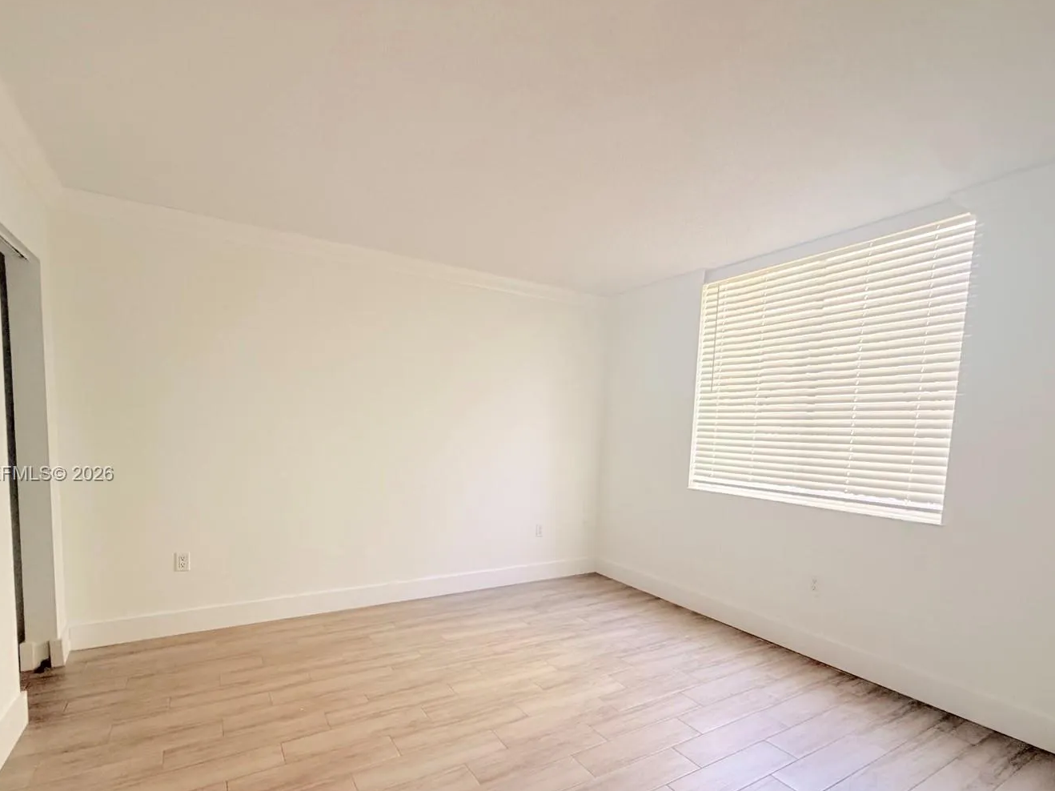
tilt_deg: -5.6
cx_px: 504
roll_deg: -1.4
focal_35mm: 17
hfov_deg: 91.0
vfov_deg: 73.9
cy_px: 475
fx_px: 518
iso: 320
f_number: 2.2
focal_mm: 2.22
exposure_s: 1/100
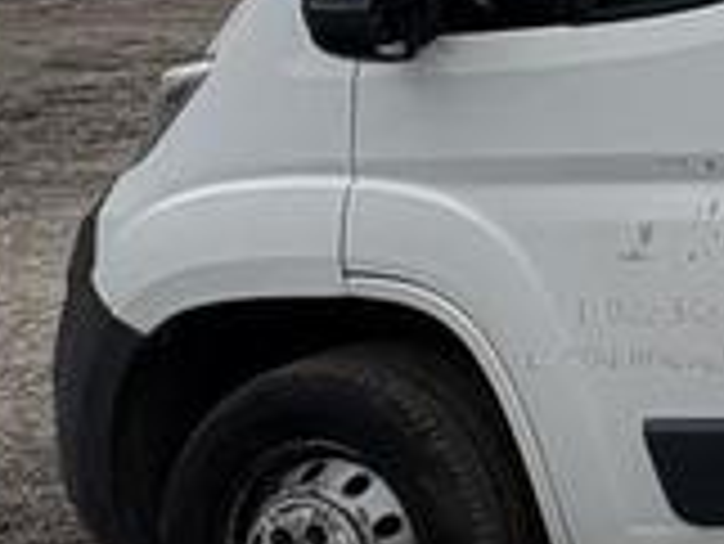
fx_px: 1633
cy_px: -211
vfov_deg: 17.5
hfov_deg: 15.0
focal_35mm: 78
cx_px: 1731
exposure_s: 1/3717
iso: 50
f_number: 2.2
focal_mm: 2.22
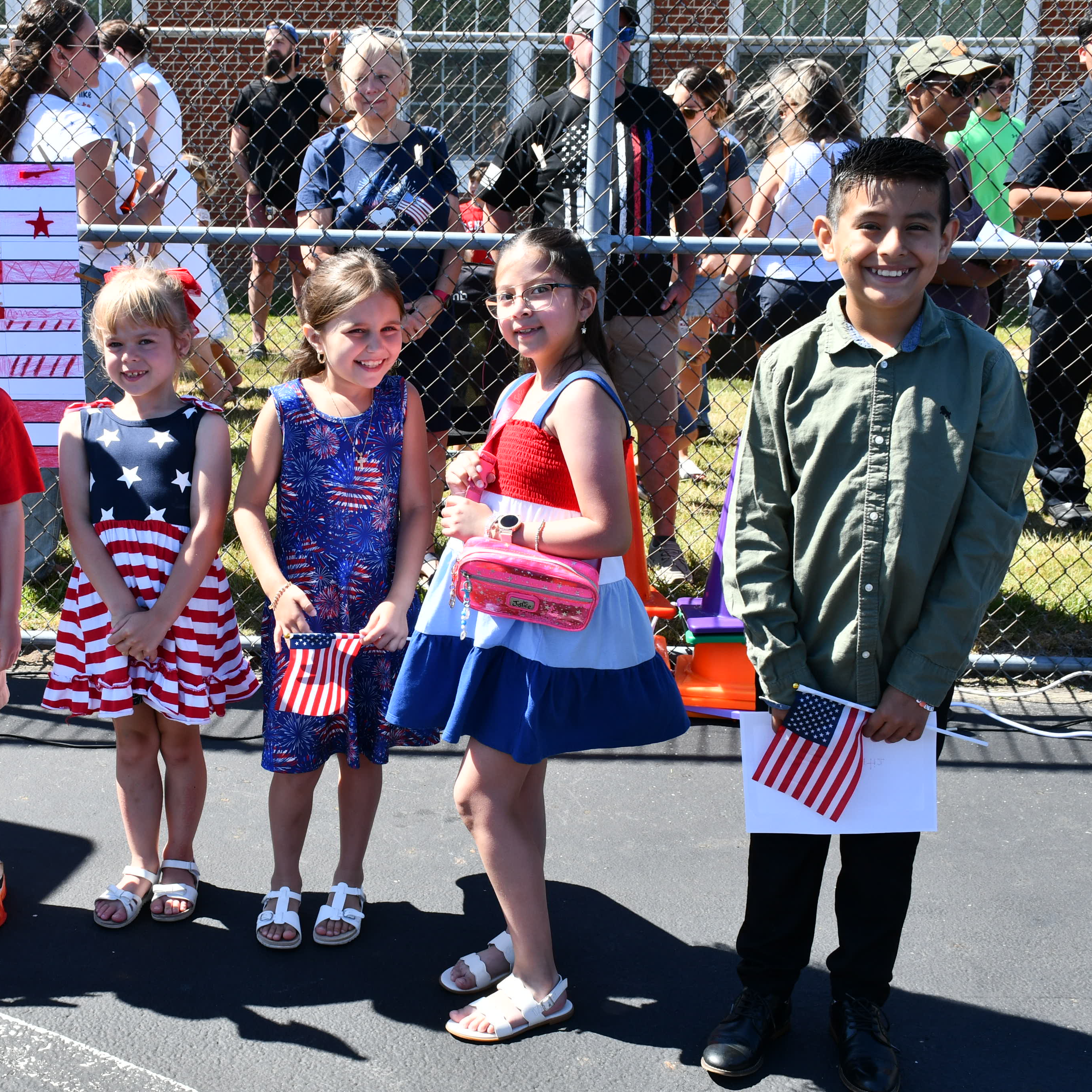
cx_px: 371
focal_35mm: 44
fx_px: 1570
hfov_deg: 38.0
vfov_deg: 38.3
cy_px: 554
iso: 200
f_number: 7.1
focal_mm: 23
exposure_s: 1/250
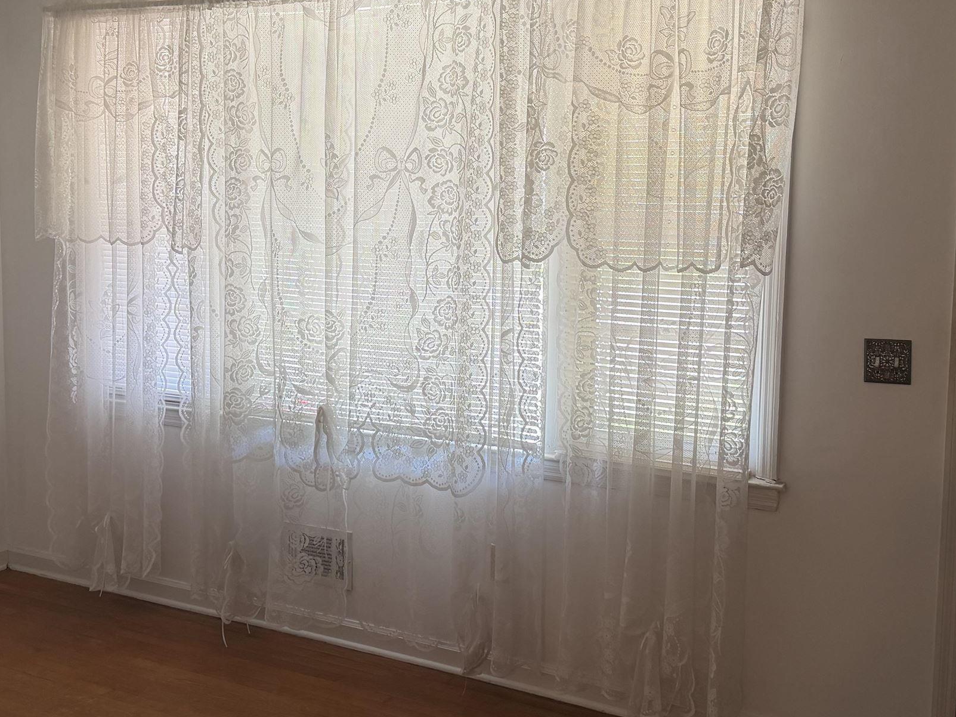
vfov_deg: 31.5
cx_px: 429
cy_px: 320
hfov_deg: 41.2
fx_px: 1270
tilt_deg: -5.8
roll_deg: -0.7
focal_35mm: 46
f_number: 1.78
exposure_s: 1/121
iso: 125
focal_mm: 6.76
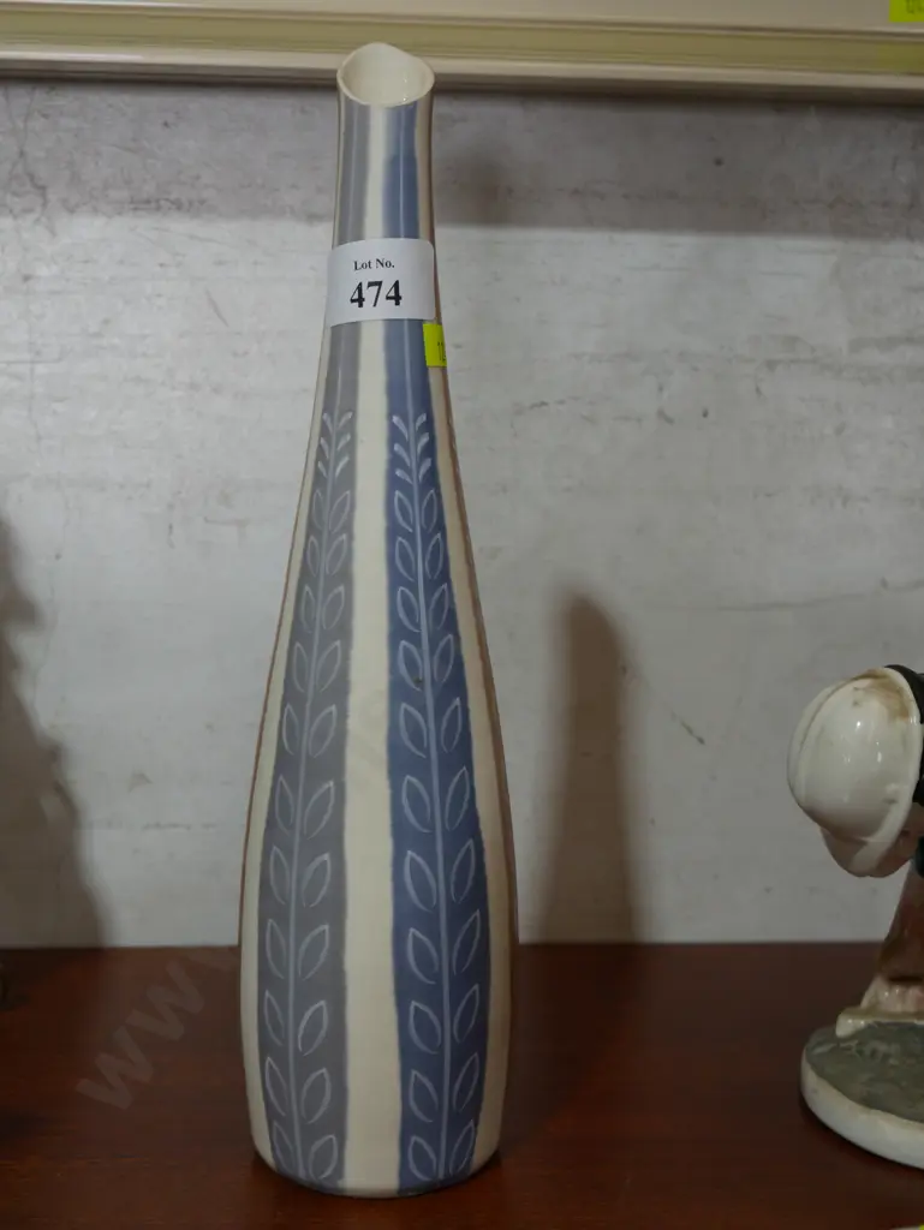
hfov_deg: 32.9
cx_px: 462
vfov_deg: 42.9
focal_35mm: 44
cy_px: 615
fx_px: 1565
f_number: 4.7
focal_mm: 22
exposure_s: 1/60
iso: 250
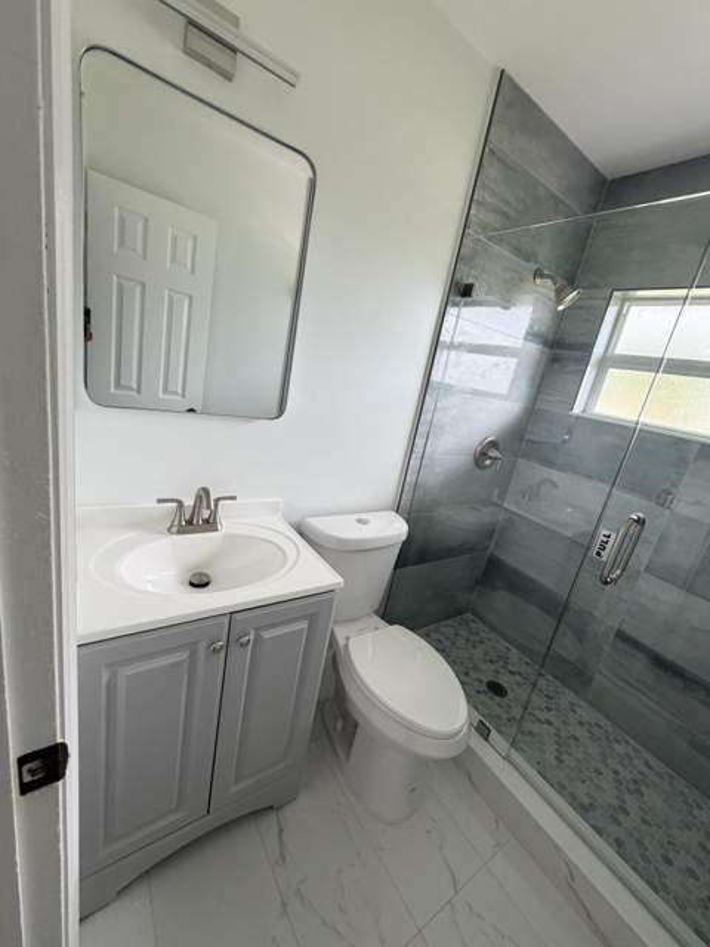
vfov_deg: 102.1
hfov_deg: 85.7
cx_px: 355
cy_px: 474
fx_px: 383
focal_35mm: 14
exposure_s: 1/121
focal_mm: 2.22
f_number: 2.2
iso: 160
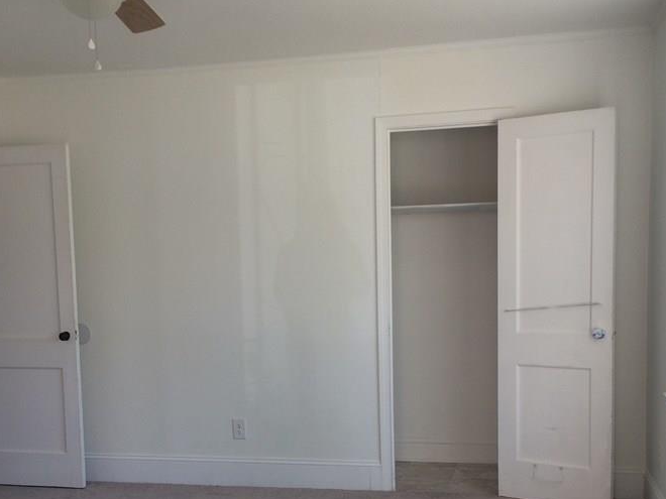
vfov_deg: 31.8
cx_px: 318
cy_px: 352
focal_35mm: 45
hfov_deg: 42.1
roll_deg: +1.7
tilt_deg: -6.5
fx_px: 866
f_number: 2.2
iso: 40
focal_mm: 4.15
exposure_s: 1/120
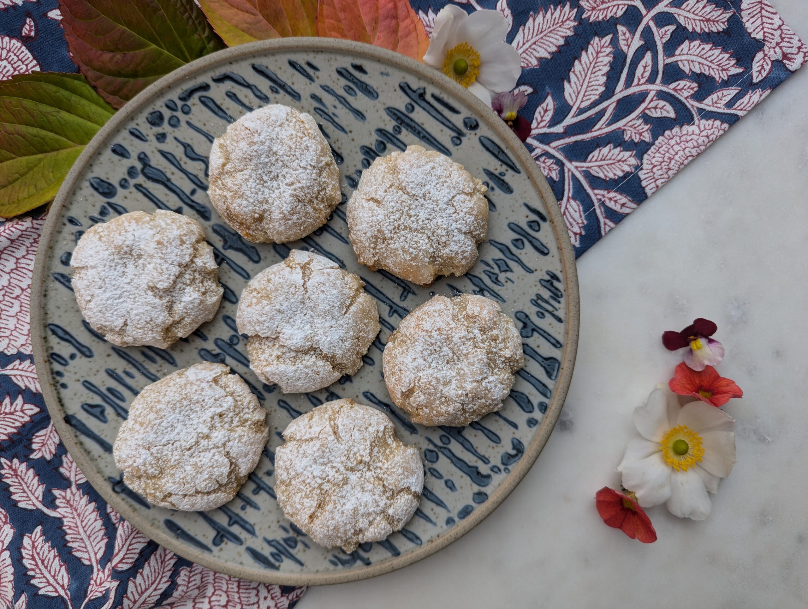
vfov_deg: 56.9
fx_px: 561
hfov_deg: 71.5
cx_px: 404
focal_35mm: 24
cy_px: 304
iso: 51
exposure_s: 1/575
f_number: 1.85
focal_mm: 6.81
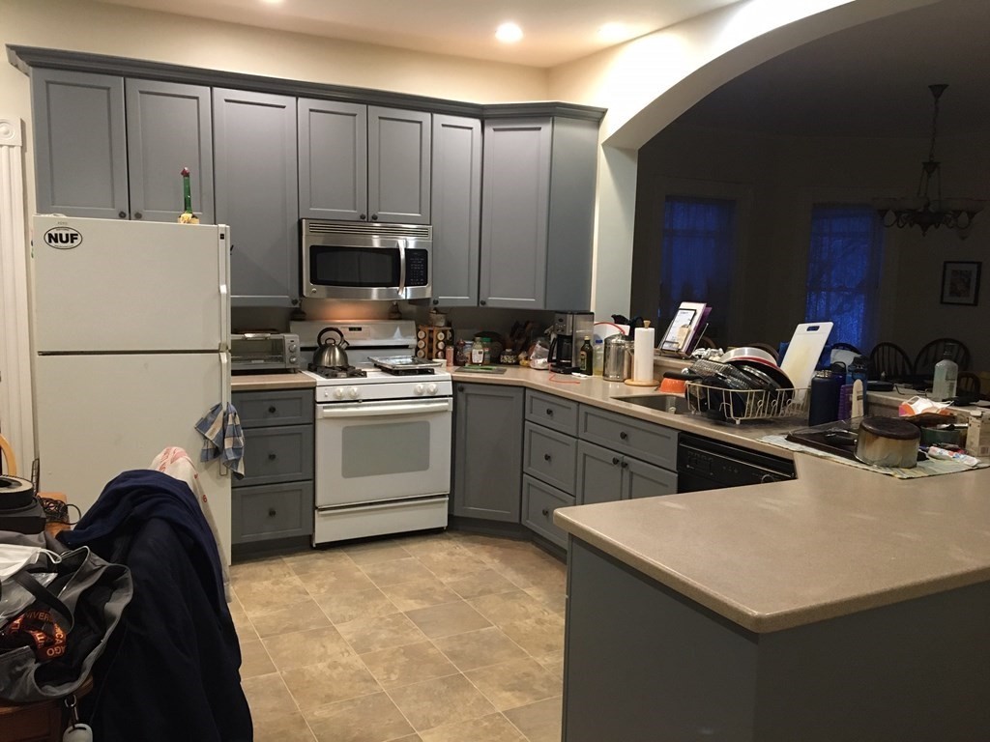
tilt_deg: -6.6
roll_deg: -0.7
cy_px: 371
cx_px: 495
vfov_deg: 48.2
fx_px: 829
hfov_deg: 61.7
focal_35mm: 29
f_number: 2.2
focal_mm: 4.15
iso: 200
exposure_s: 1/30
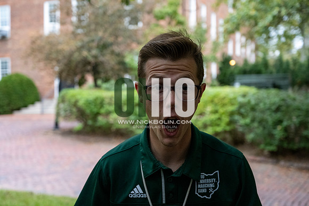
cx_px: 154
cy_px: 103
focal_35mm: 52
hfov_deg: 38.2
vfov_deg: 26.0
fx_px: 446
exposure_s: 1/500
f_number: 4
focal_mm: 52
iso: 4000
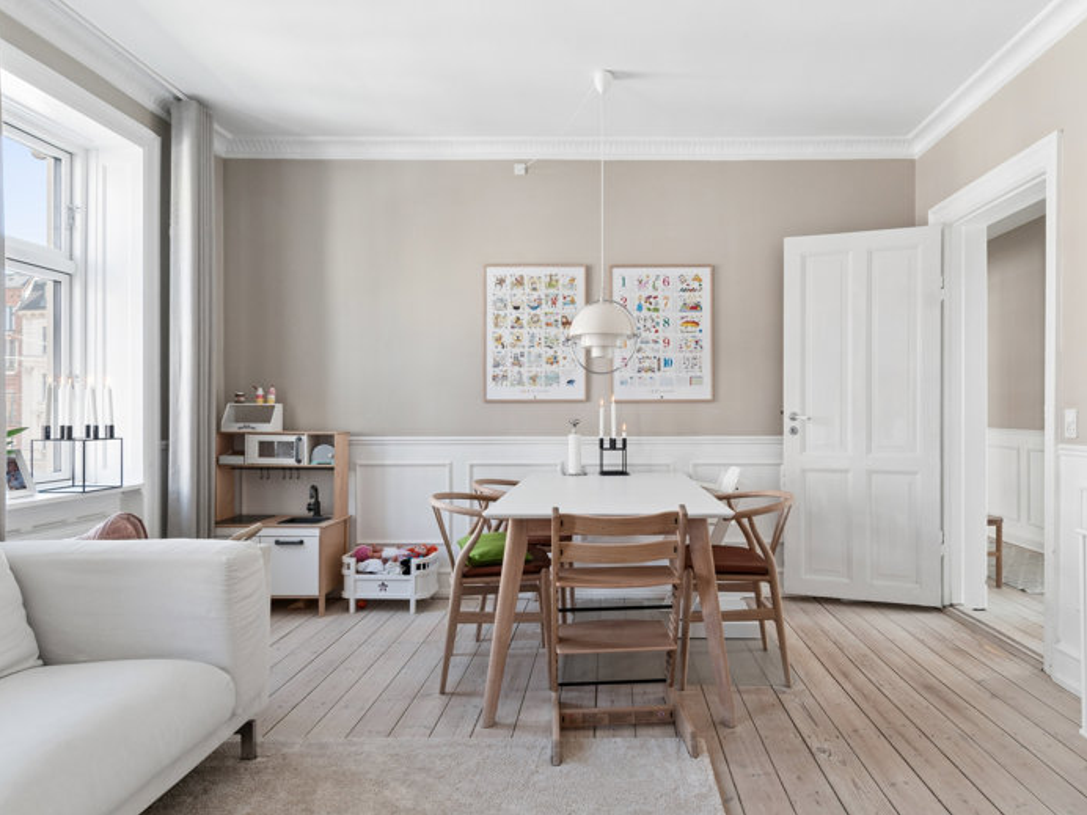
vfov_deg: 66.0
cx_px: 614
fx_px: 628
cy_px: 406
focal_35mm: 20
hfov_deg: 81.3
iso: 200
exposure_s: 1/8
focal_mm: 12
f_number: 10
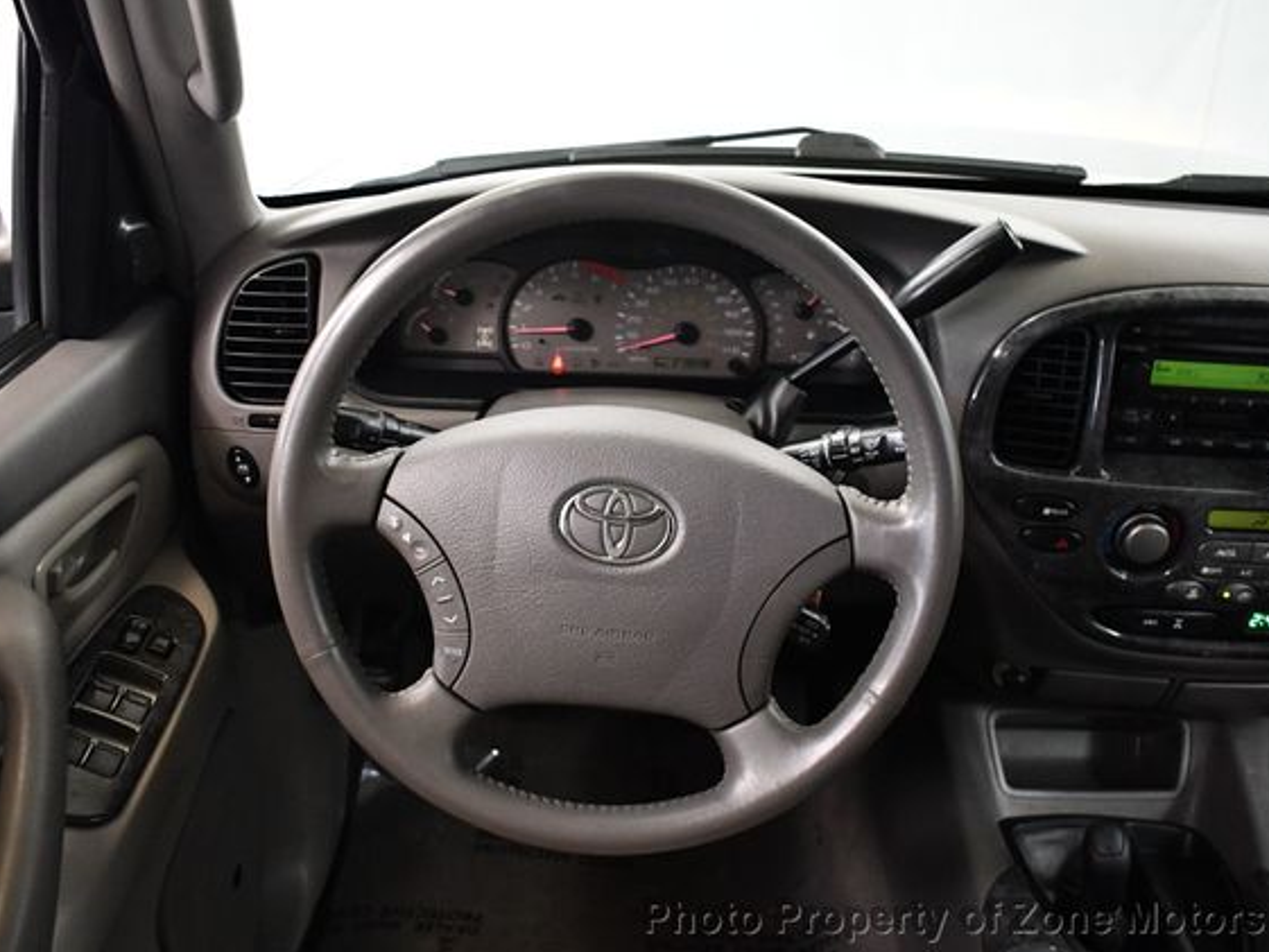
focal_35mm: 34
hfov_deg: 53.9
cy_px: 477
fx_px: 1247
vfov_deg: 41.8
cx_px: 615
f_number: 3.8
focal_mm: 21
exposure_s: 1/80
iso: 3200
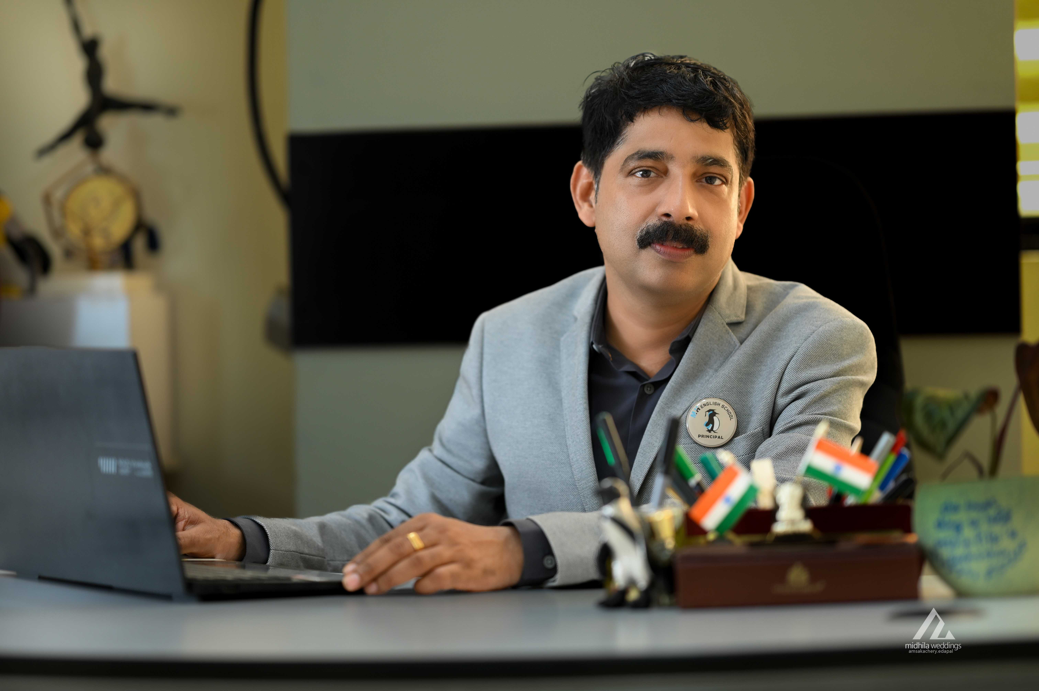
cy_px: 346
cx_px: 520
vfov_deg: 16.1
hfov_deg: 23.9
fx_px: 2452
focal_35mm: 85
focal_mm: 85
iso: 400
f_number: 1.8
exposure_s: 1/200
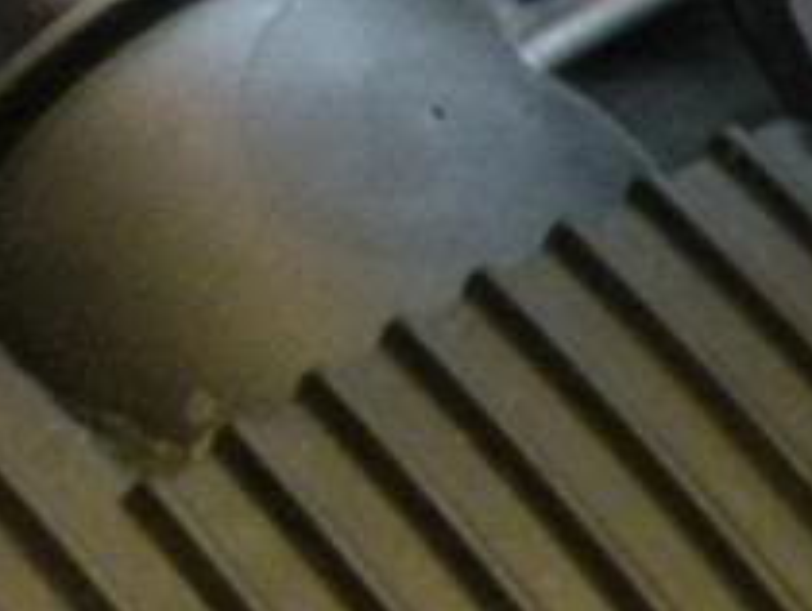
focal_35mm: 485
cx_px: -35
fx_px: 11390
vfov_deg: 3.1
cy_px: -580
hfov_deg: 4.1
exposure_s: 1/14.4
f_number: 4
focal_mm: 17.9
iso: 400
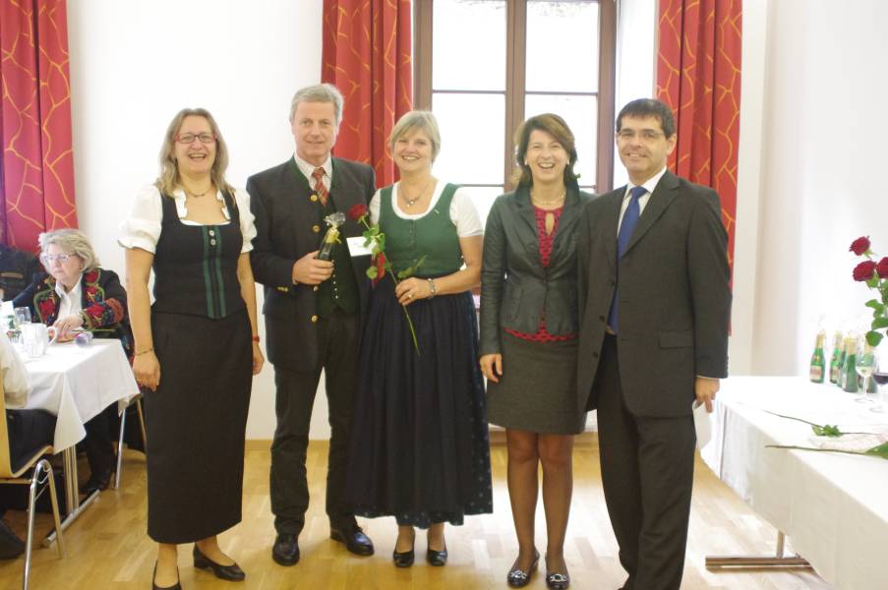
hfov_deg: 46.4
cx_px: 444
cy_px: 295
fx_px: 1035
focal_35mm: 42
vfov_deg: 31.8
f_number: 4
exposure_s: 1/60
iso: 3200
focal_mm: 28
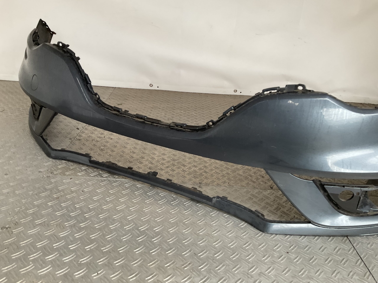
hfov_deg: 61.7
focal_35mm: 29
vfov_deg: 48.2
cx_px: 189
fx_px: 317
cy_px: 142
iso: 50
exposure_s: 1/50
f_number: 1.8
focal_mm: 3
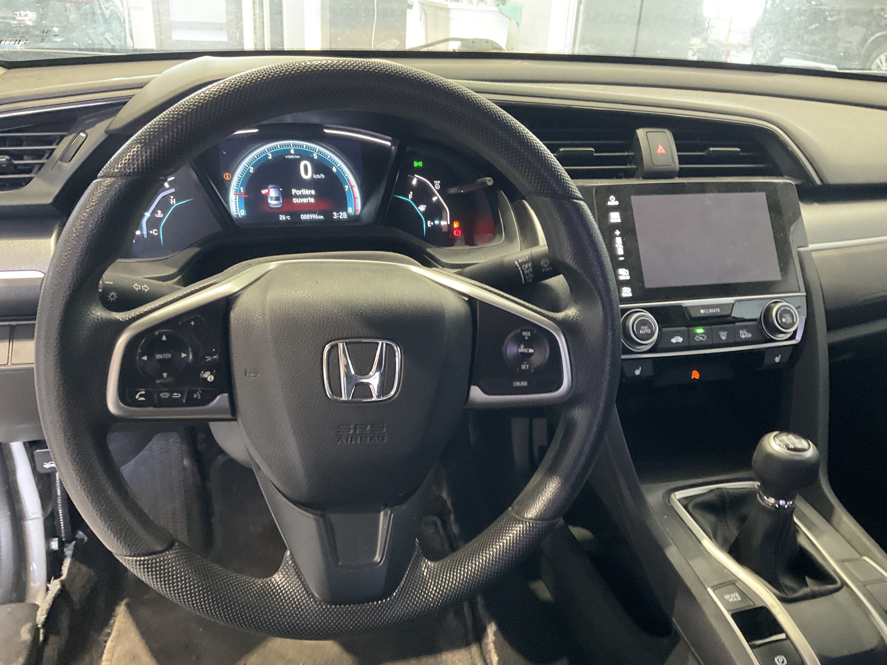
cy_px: 332
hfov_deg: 61.7
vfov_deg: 48.2
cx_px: 444
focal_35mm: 29
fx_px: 743
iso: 400
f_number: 1.8
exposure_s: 1/30
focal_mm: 3
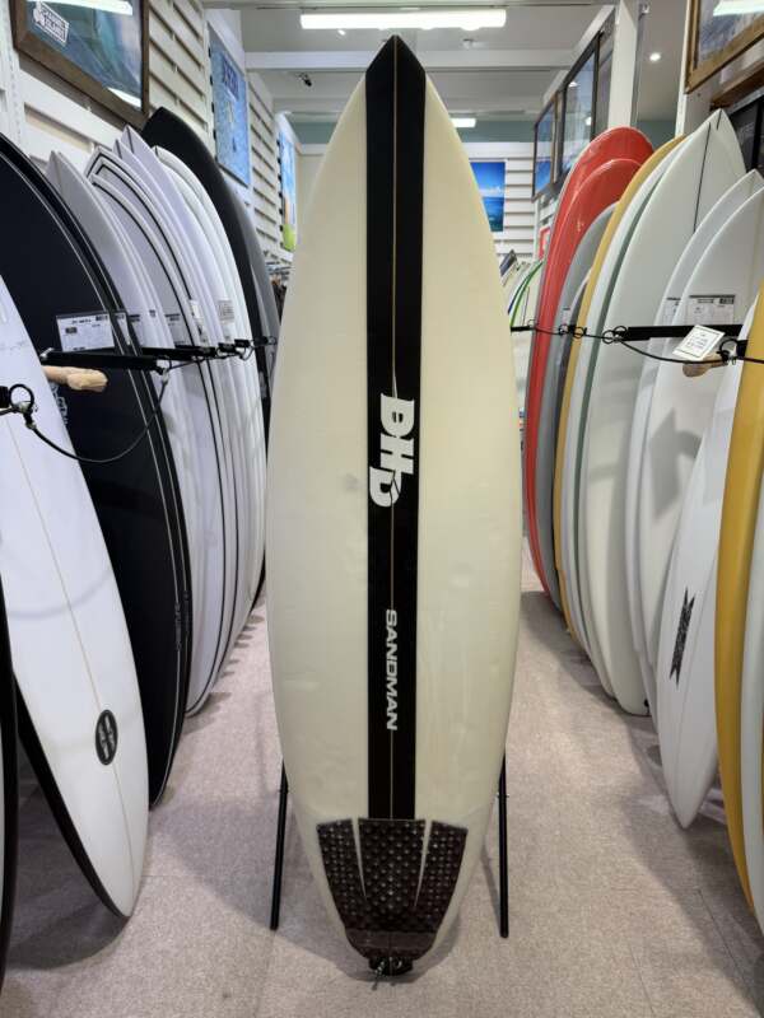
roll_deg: -0.3
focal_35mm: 24
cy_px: 509
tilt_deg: -15.7
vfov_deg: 71.6
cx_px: 382
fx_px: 706
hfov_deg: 56.8
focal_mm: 6.76
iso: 80
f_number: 1.78
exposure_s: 1/120
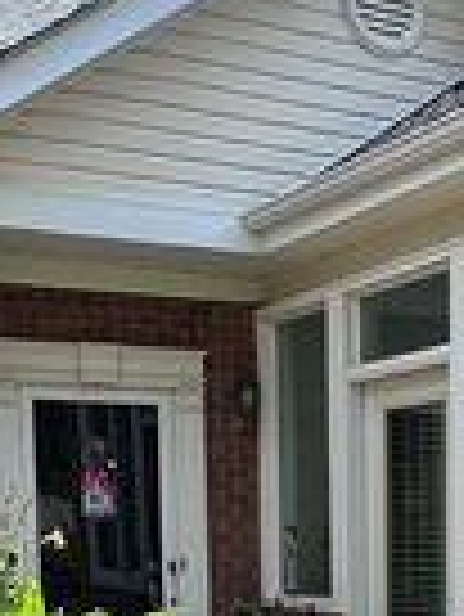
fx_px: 1213
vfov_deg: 26.5
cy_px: 659
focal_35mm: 68
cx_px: 293
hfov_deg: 21.6
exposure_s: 1/530
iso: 40
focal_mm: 2.22
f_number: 2.2
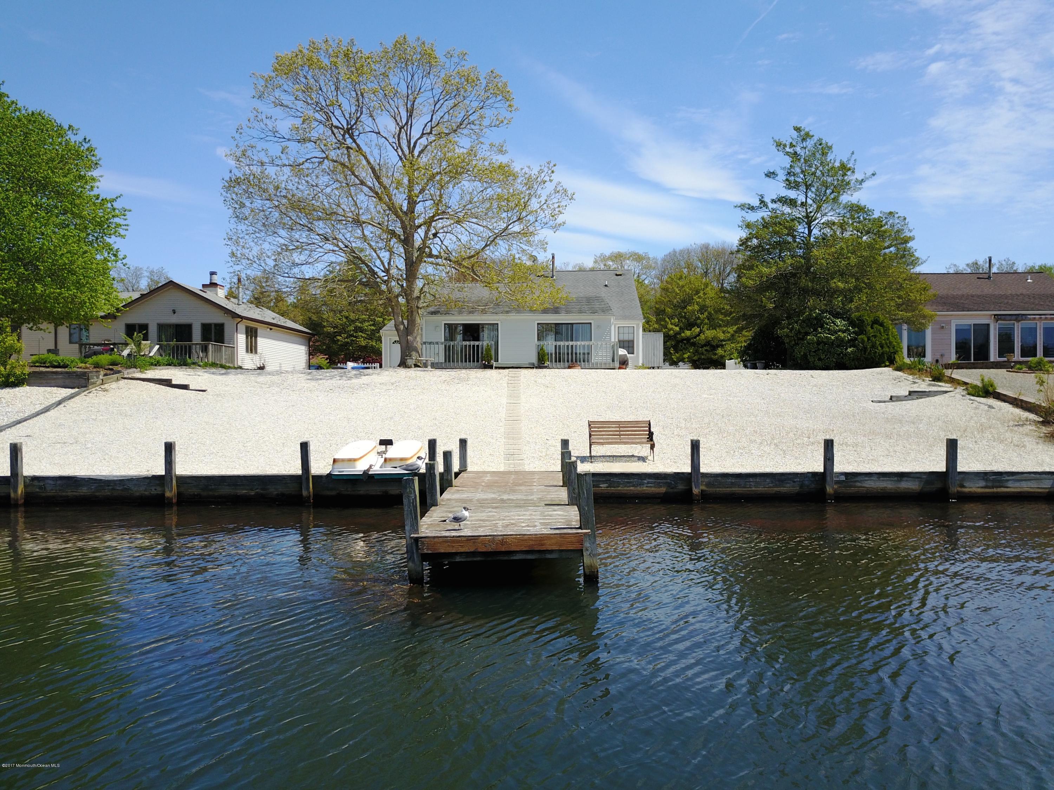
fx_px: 792
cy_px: 395
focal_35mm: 26
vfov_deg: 53.1
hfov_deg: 67.3
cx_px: 527
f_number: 2.2
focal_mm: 4.73
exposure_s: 1/1250
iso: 100
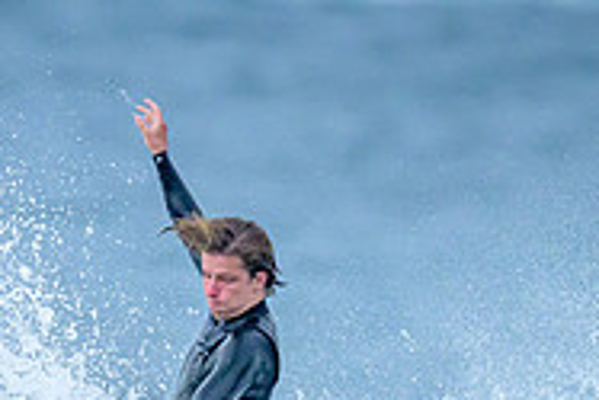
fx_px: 48755
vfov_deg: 0.5
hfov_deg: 0.7
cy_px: 482
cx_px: 129
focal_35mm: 2928
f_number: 6.3
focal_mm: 800
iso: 2500
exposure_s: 1/3200
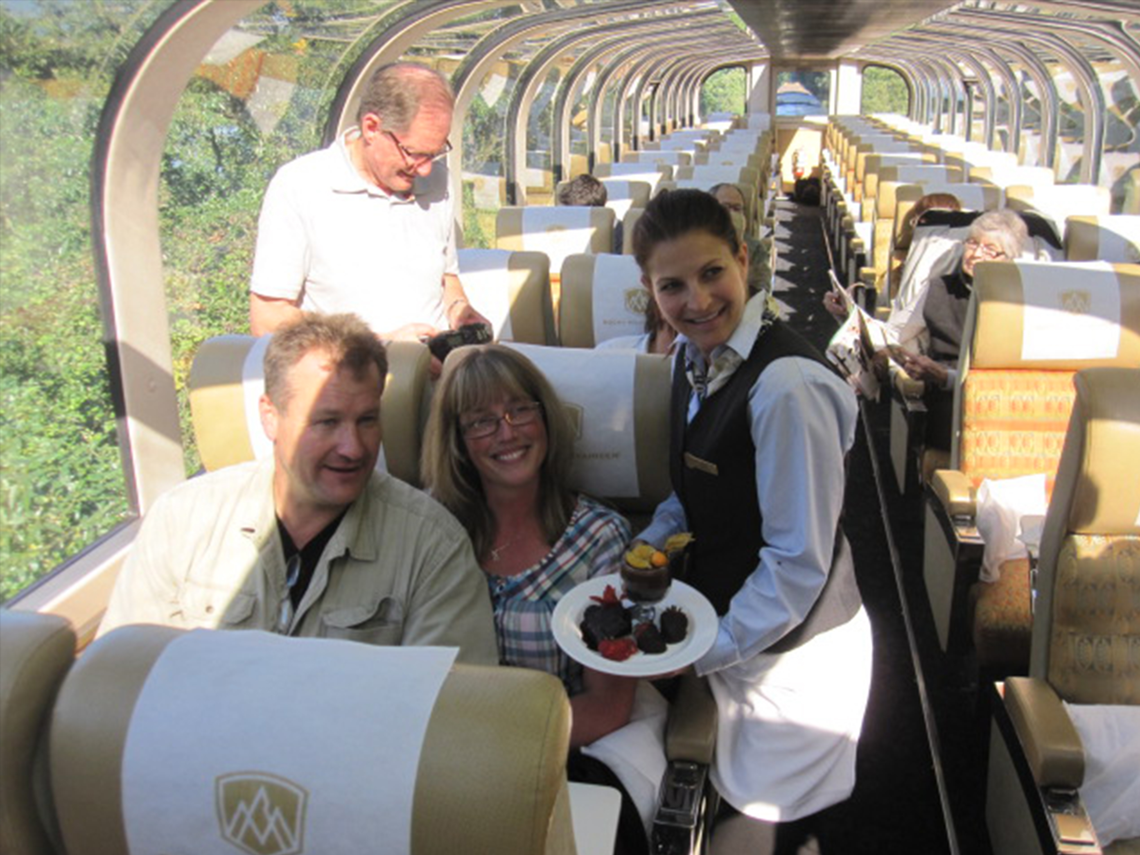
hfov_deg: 61.7
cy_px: 428
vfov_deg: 48.2
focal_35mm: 29
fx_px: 955
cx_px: 570
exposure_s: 1/2160
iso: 32
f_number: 2.2
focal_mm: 4.15
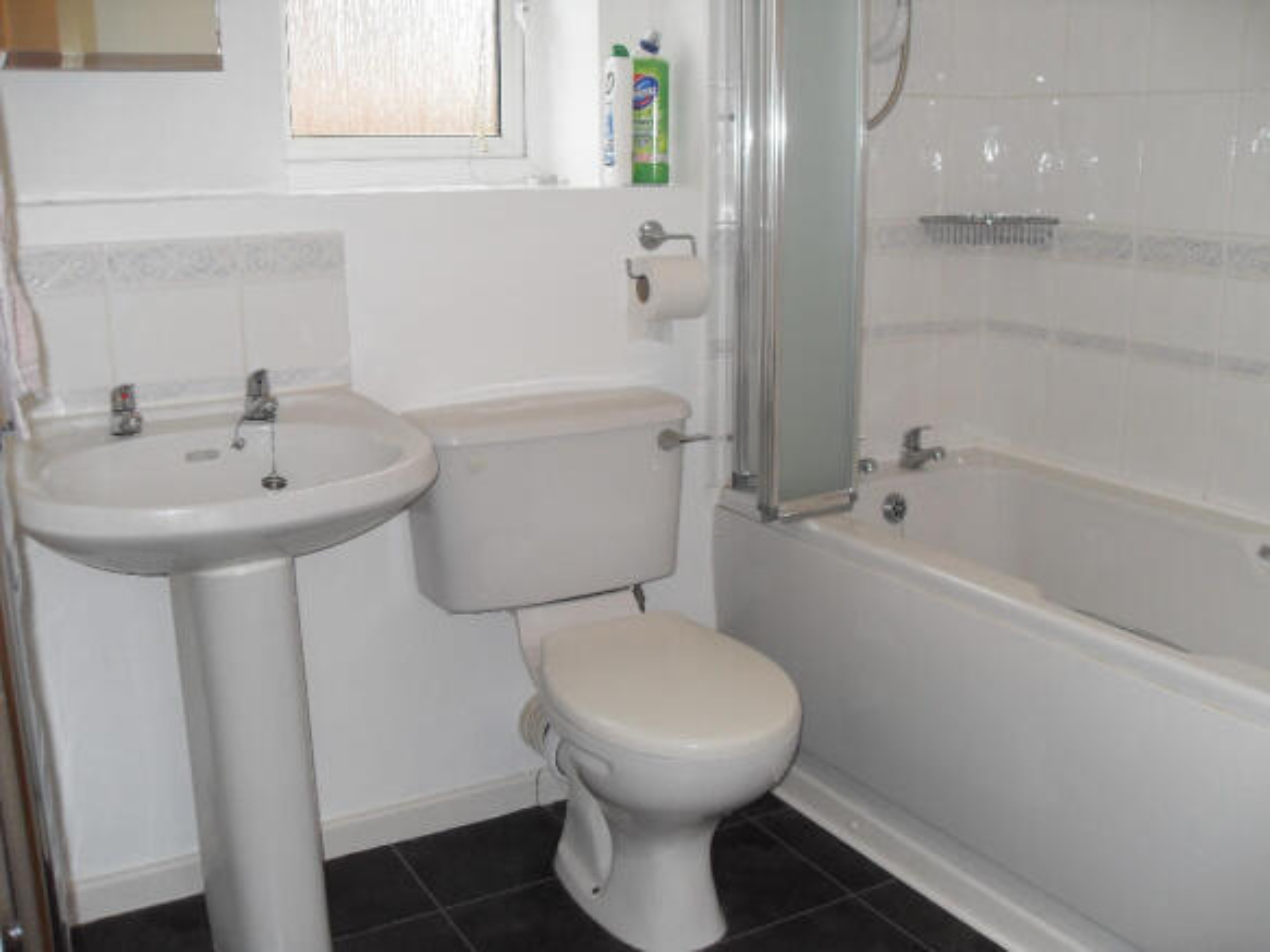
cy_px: 476
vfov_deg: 40.7
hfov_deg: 52.6
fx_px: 1284
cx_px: 635
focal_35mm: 35
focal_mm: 6.3
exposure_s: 1/45
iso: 100
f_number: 2.8
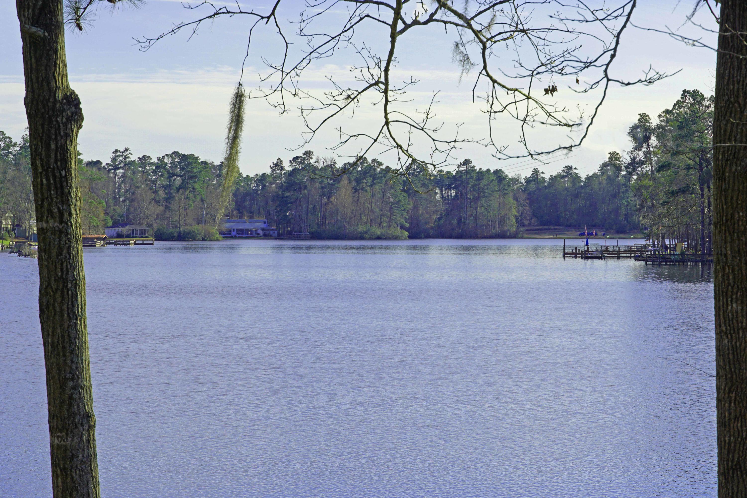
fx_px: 2428
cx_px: 374
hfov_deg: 17.5
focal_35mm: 117
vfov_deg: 11.7
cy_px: 249
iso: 100
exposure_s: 1/250
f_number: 8
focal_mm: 78
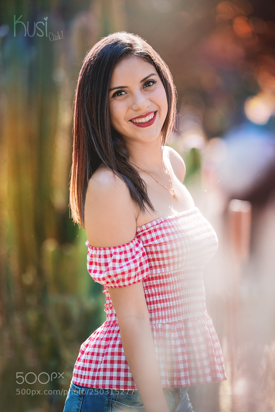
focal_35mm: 200
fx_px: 2290
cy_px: 206
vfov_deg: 10.3
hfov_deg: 6.9
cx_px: 138
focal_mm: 200
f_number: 3.2
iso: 400
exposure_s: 1/400
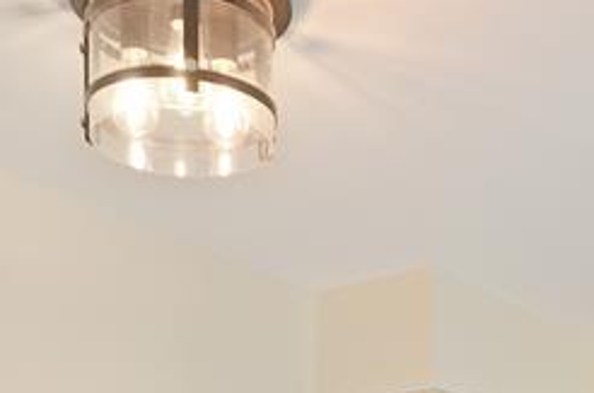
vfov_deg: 15.4
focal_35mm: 81
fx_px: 1335
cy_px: 600
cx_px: 444
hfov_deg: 24.8
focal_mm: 13
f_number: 5
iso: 400
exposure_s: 1/100
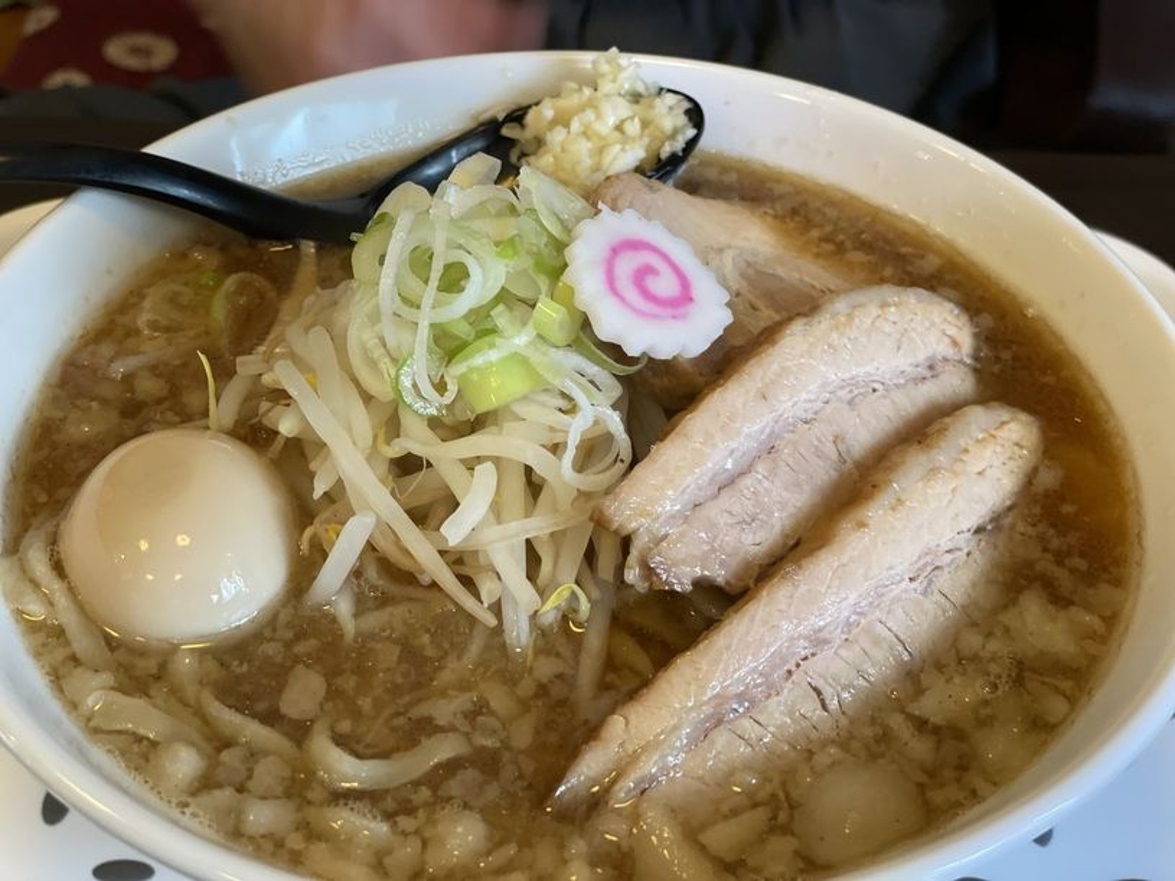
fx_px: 1765
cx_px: 588
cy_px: 440
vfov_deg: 28.0
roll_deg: -0.9
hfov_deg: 36.8
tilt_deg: -43.0
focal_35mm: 52
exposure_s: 1/40
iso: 125
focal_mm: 6
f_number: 2
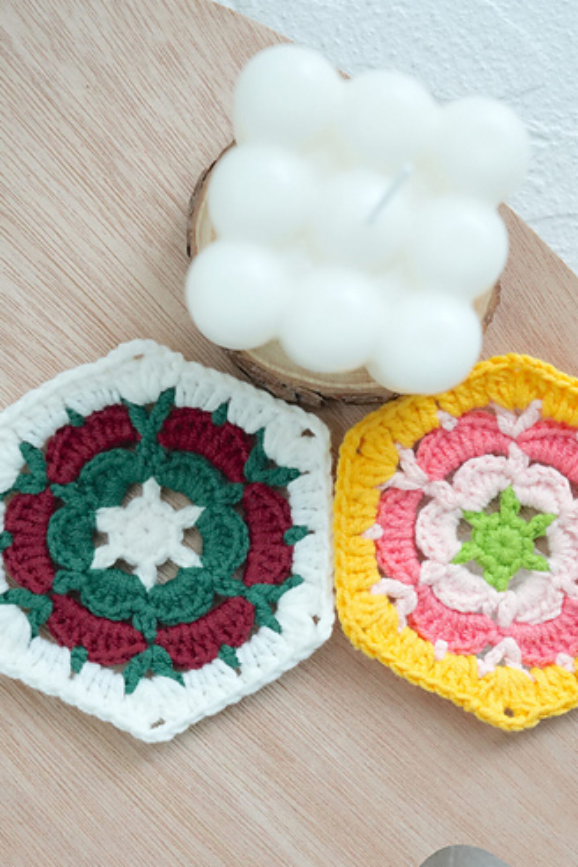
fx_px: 2191
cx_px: 327
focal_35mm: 91
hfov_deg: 15.0
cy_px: 502
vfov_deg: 22.4
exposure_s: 1/320
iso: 3200
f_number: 5.6
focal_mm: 70
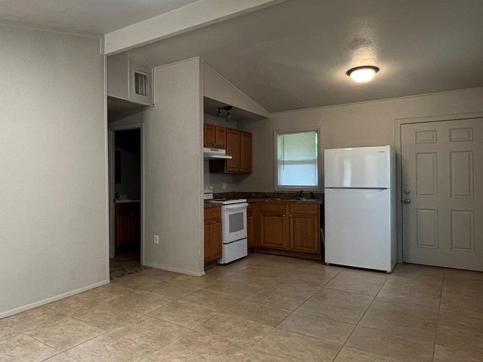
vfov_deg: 54.9
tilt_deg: -0.4
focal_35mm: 25
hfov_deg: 64.4
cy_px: 178
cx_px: 110
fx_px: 349
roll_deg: +0.7
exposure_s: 1/60
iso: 160
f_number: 1.8
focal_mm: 1.57
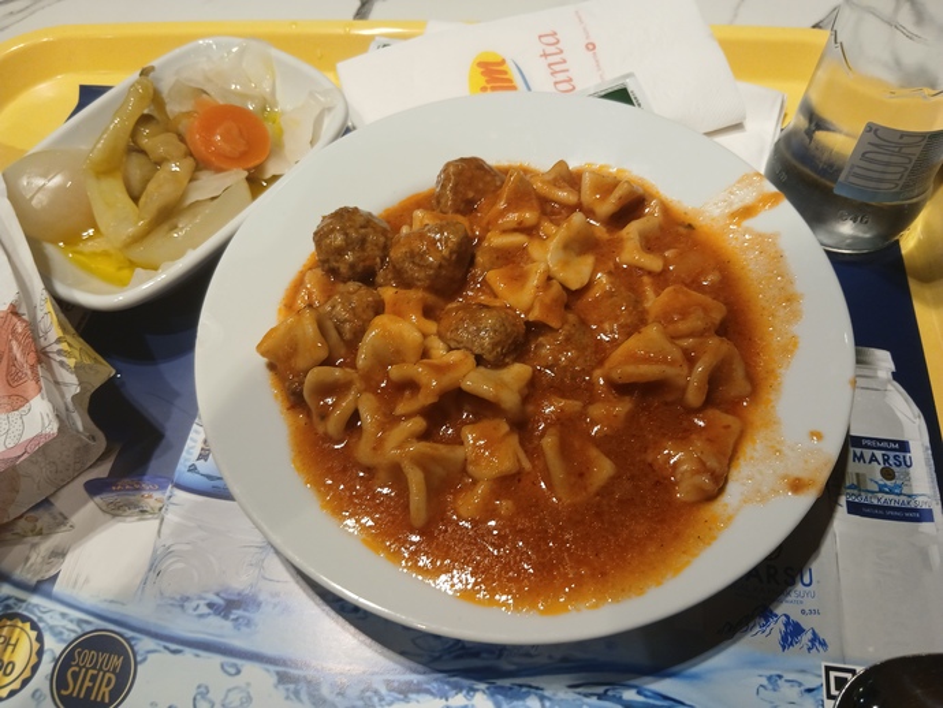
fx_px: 709
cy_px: 354
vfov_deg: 53.1
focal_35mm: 26
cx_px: 472
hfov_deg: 67.3
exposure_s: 1/50
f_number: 1.8
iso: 50
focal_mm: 3.98
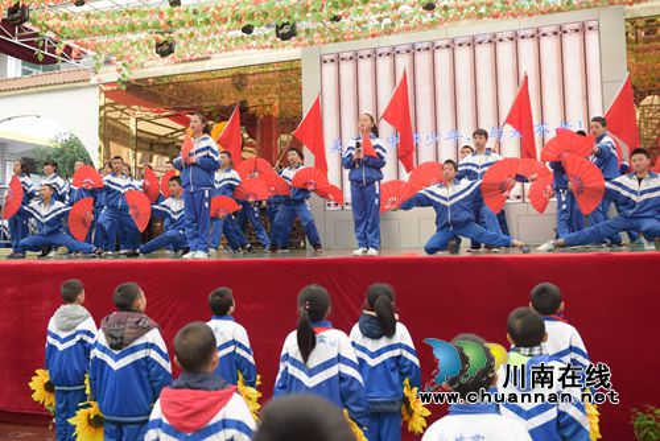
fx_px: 587
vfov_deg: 41.2
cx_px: 330
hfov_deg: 58.7
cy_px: 220
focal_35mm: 32
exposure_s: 1/640
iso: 2000
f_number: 2.8
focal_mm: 32
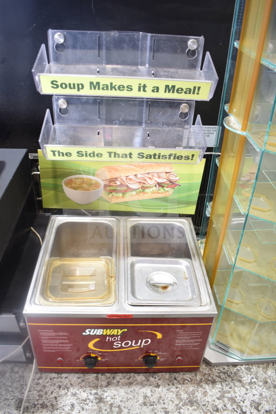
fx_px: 345
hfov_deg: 43.6
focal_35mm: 30
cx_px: 138
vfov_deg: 61.9
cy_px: 207
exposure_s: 1/30
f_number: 3.5
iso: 500
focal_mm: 20
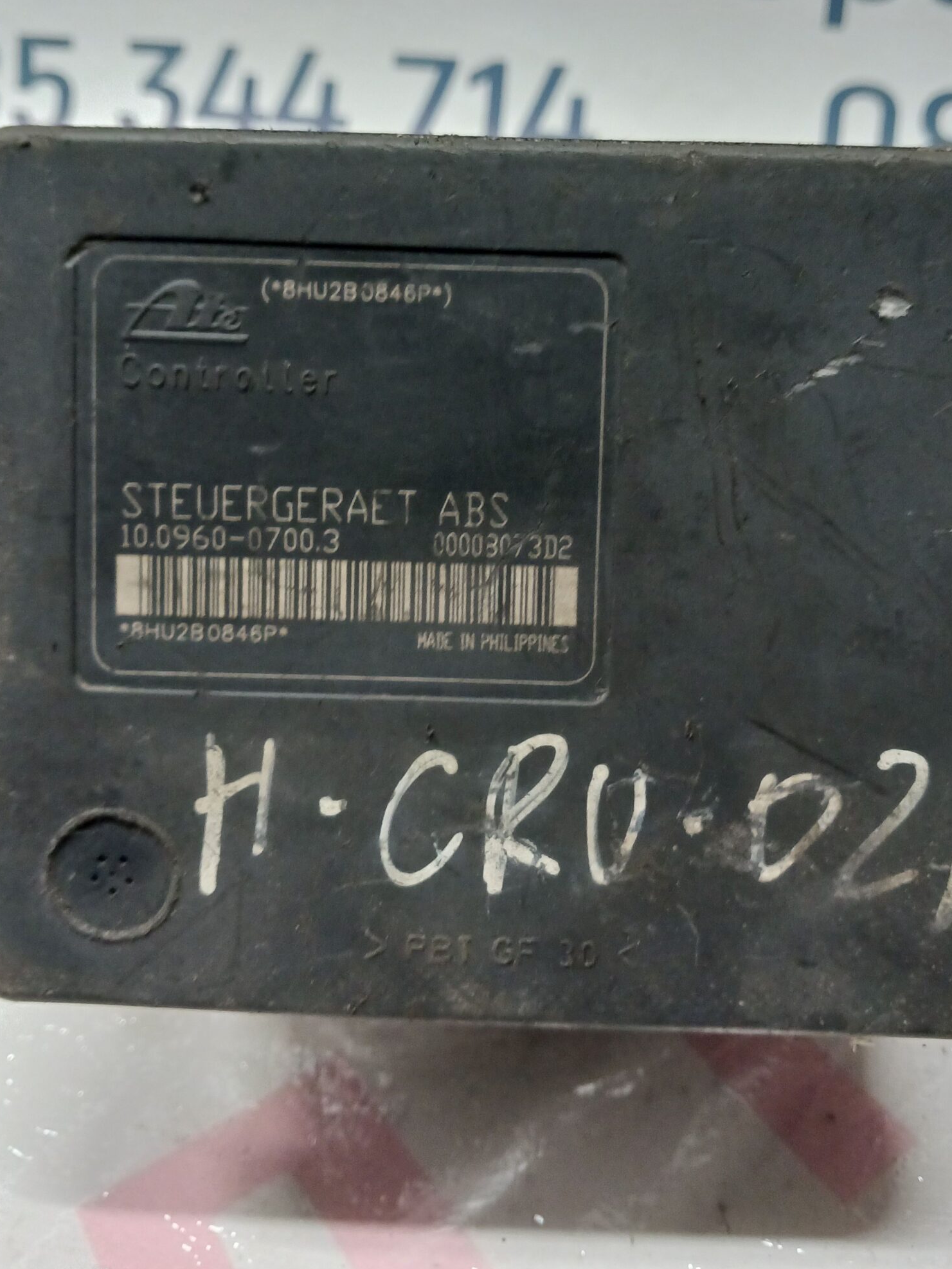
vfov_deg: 52.4
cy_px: 533
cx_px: 537
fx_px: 1284
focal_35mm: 35
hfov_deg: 40.6
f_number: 1.8
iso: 500
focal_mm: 4
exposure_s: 1/20
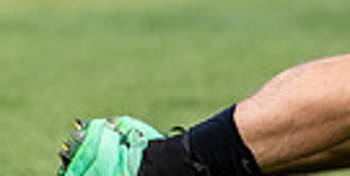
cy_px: 318
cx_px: 691
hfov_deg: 1.0
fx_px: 20514
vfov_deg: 0.5
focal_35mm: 2265
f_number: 4
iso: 180
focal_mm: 200
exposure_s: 1/1000
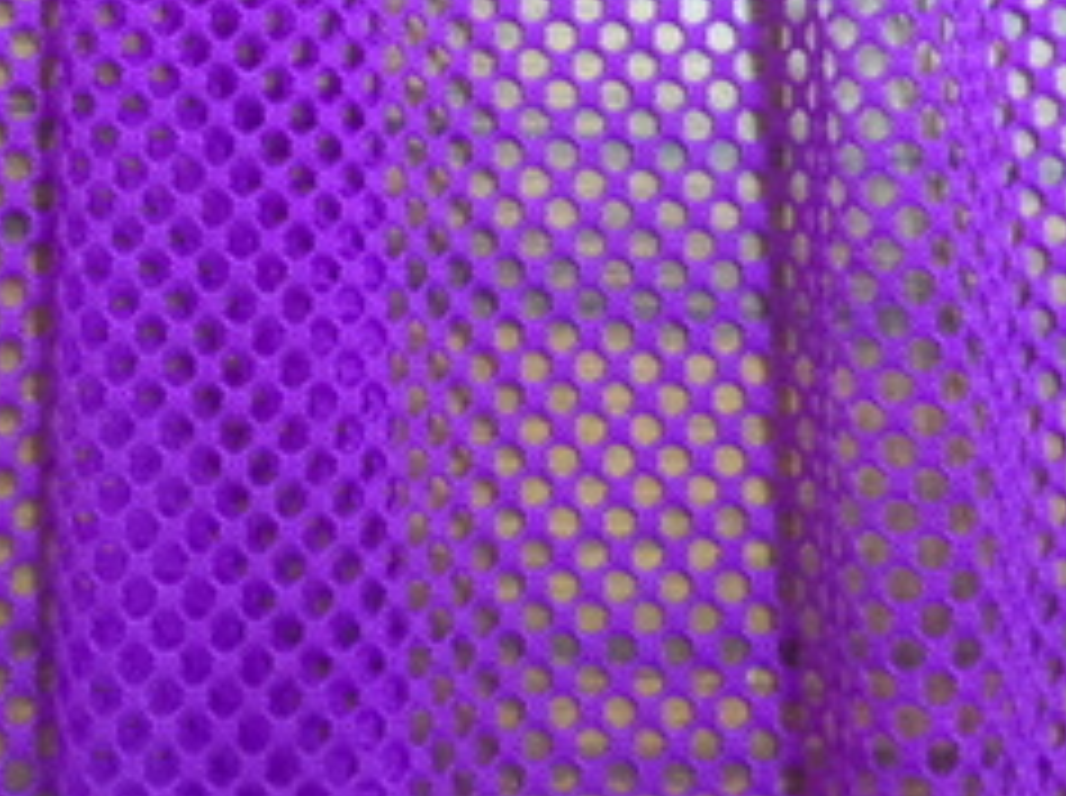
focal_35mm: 81
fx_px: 2491
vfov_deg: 16.1
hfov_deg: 23.7
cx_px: 184
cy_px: -515
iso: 800
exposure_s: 1/30
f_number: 3.2
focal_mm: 4
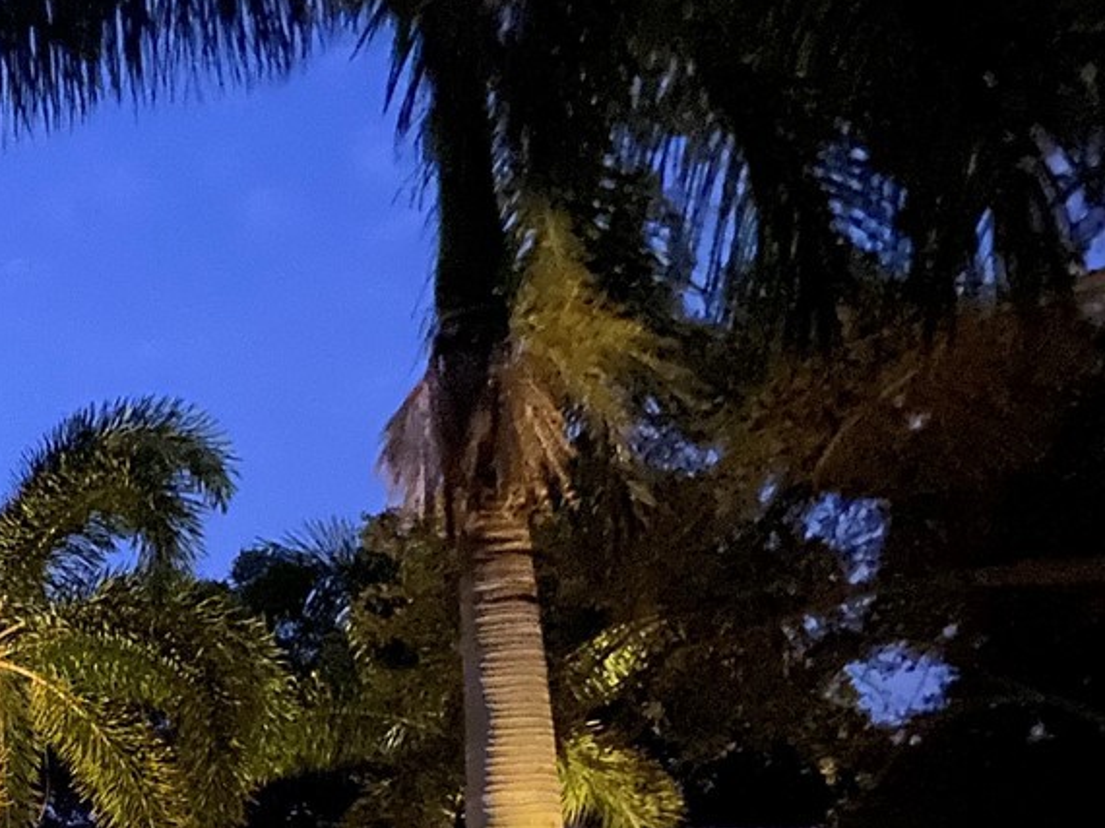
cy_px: 892
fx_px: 2329
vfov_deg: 19.4
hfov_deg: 23.0
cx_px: -413
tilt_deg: +8.8
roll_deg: +0.0
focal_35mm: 73
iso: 1250
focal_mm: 4.25
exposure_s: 1/4
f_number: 1.8
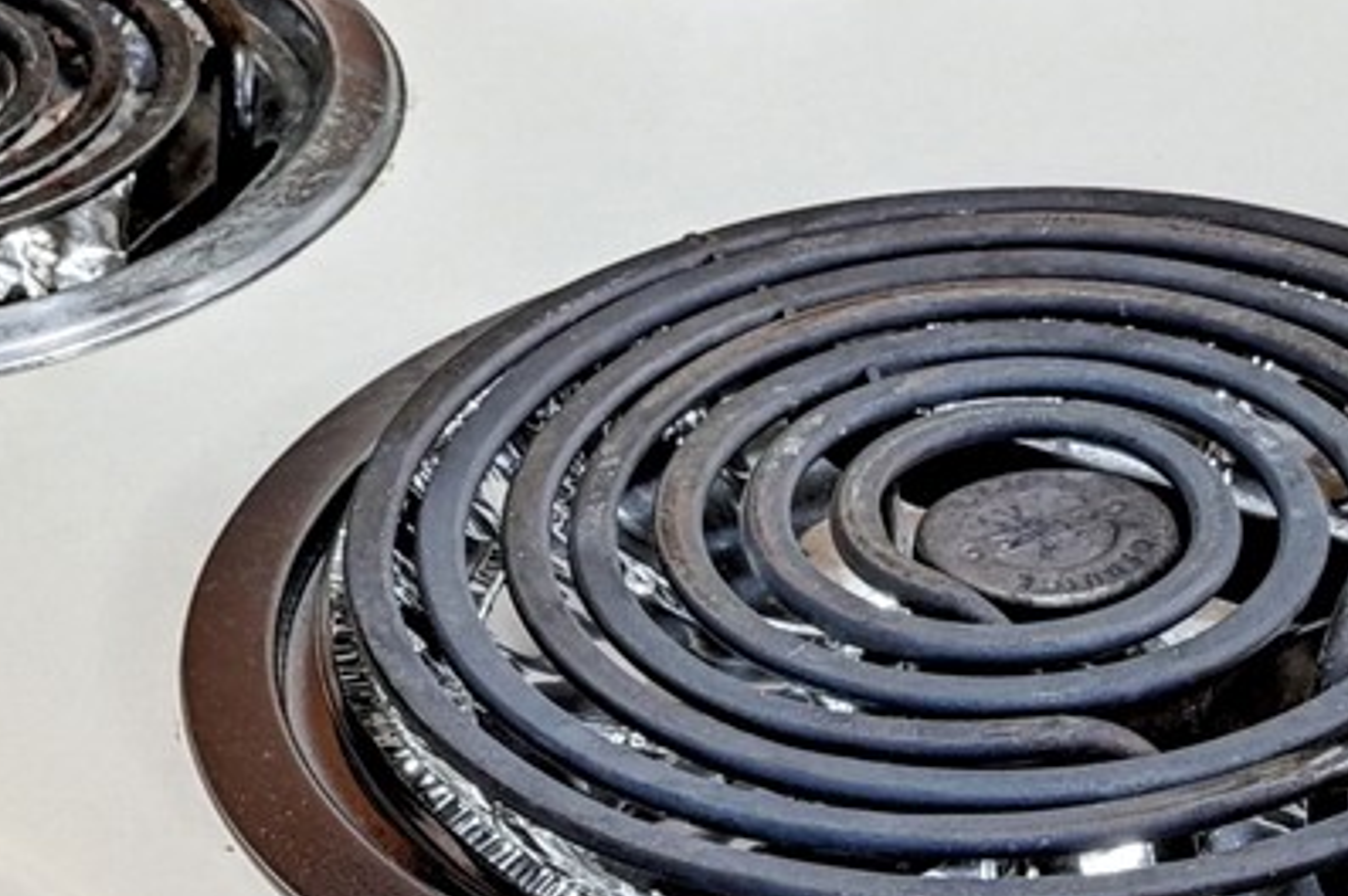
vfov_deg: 8.7
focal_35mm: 151
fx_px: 5640
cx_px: 649
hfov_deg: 13.6
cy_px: -672
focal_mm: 27.5
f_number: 8
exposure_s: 1/2.5
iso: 400
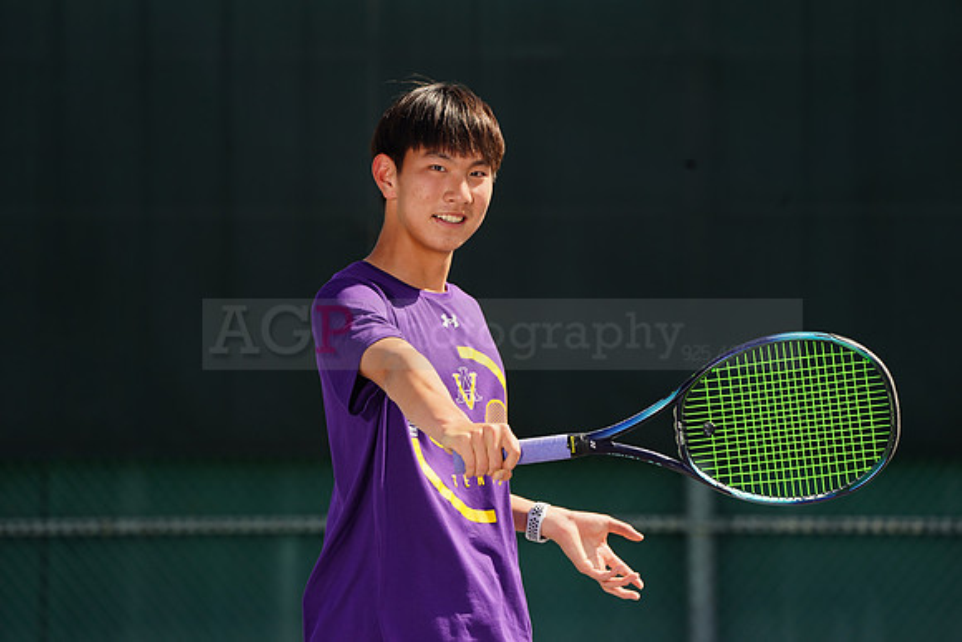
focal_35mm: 339
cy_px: 321
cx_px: 481
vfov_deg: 4.1
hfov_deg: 6.1
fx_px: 9061
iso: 100
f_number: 9
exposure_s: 1/250
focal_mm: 339
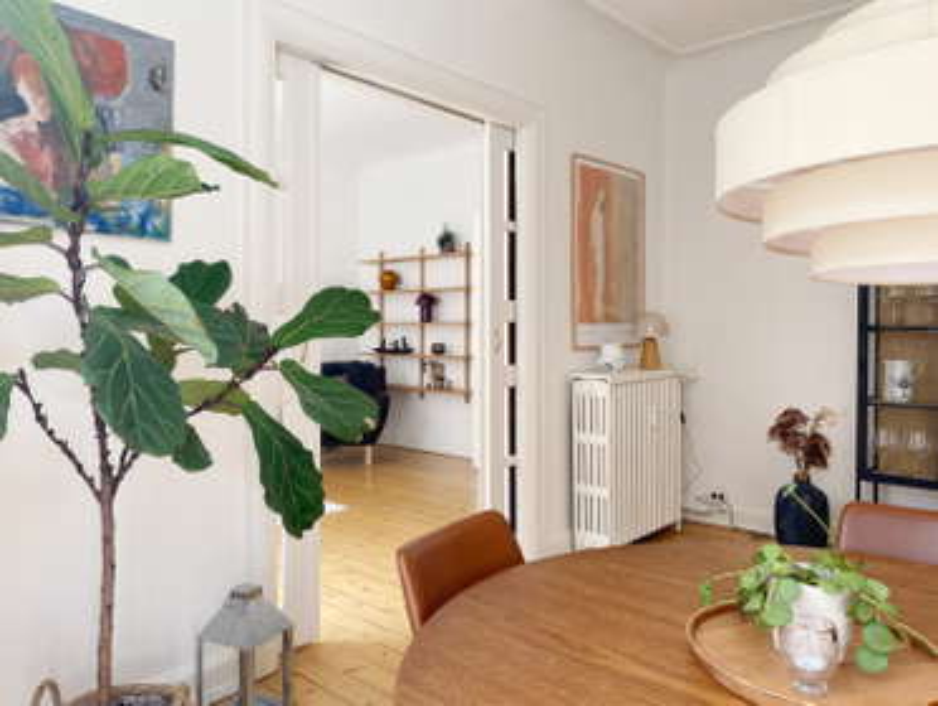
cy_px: 353
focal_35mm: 26
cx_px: 469
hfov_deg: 67.2
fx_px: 705
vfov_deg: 53.2
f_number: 1.8
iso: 50
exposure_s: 1/122
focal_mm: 4.25
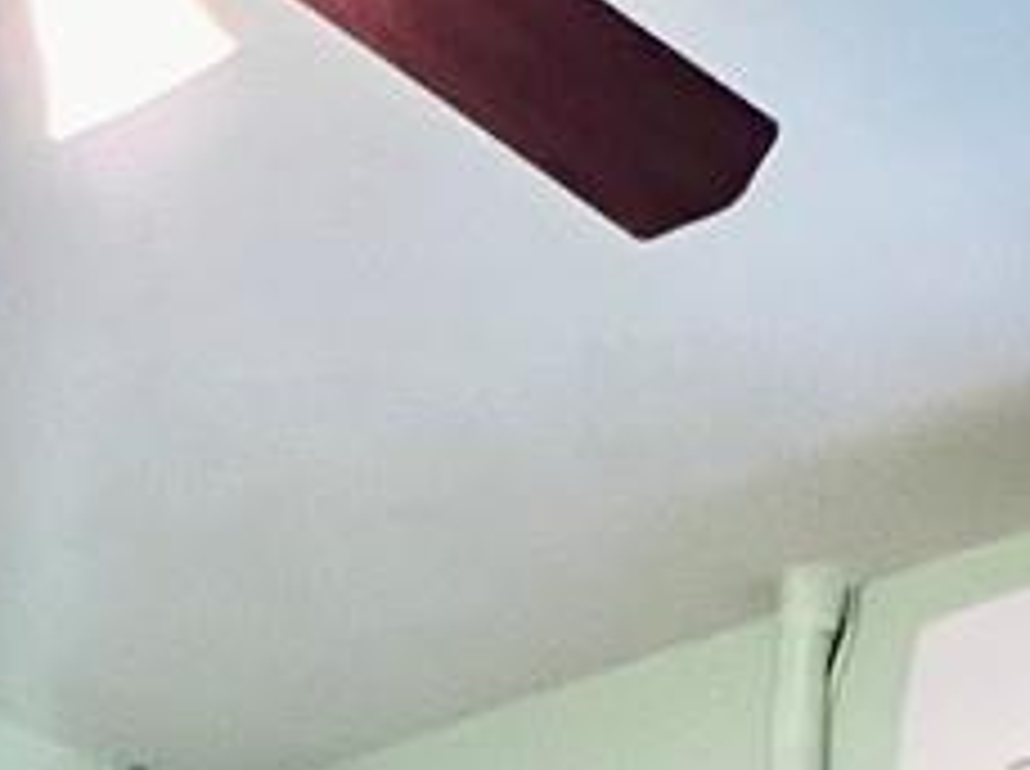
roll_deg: -3.1
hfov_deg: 21.6
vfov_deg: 11.7
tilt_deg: -4.9
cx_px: 459
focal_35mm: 91
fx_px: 2703
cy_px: 2080
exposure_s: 1/60
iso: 400
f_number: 1.8
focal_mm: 1.57
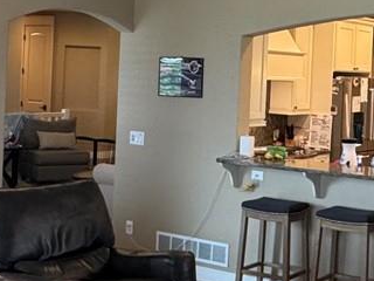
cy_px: 80
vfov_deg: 20.9
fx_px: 756
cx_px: 375
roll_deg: -2.8
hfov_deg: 26.3
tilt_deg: -0.2
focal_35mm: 70
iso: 320
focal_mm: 2.22
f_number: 2.2
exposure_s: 1/60
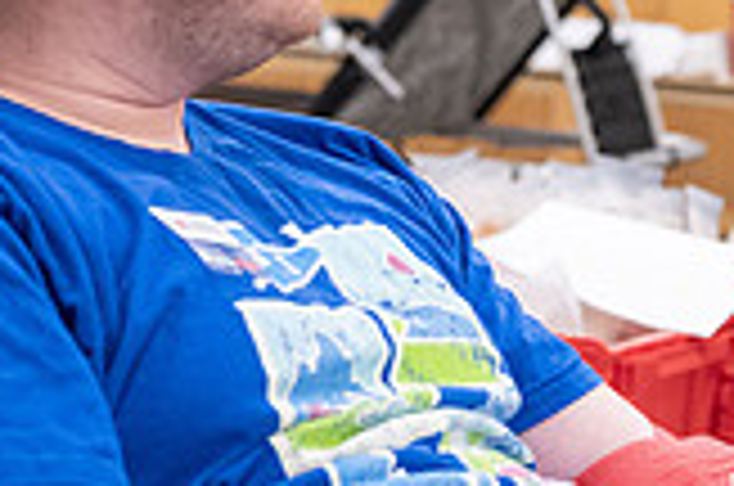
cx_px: 924
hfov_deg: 14.0
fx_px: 2890
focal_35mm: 142
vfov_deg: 9.5
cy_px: -93
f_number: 2.8
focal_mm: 35
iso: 1250
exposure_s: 1/160
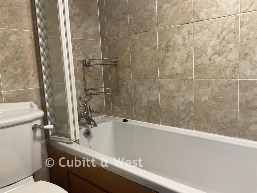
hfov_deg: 61.7
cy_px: 96
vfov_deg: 48.2
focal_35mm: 29
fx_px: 215
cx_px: 128
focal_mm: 3
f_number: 1.8
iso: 64
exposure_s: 1/50
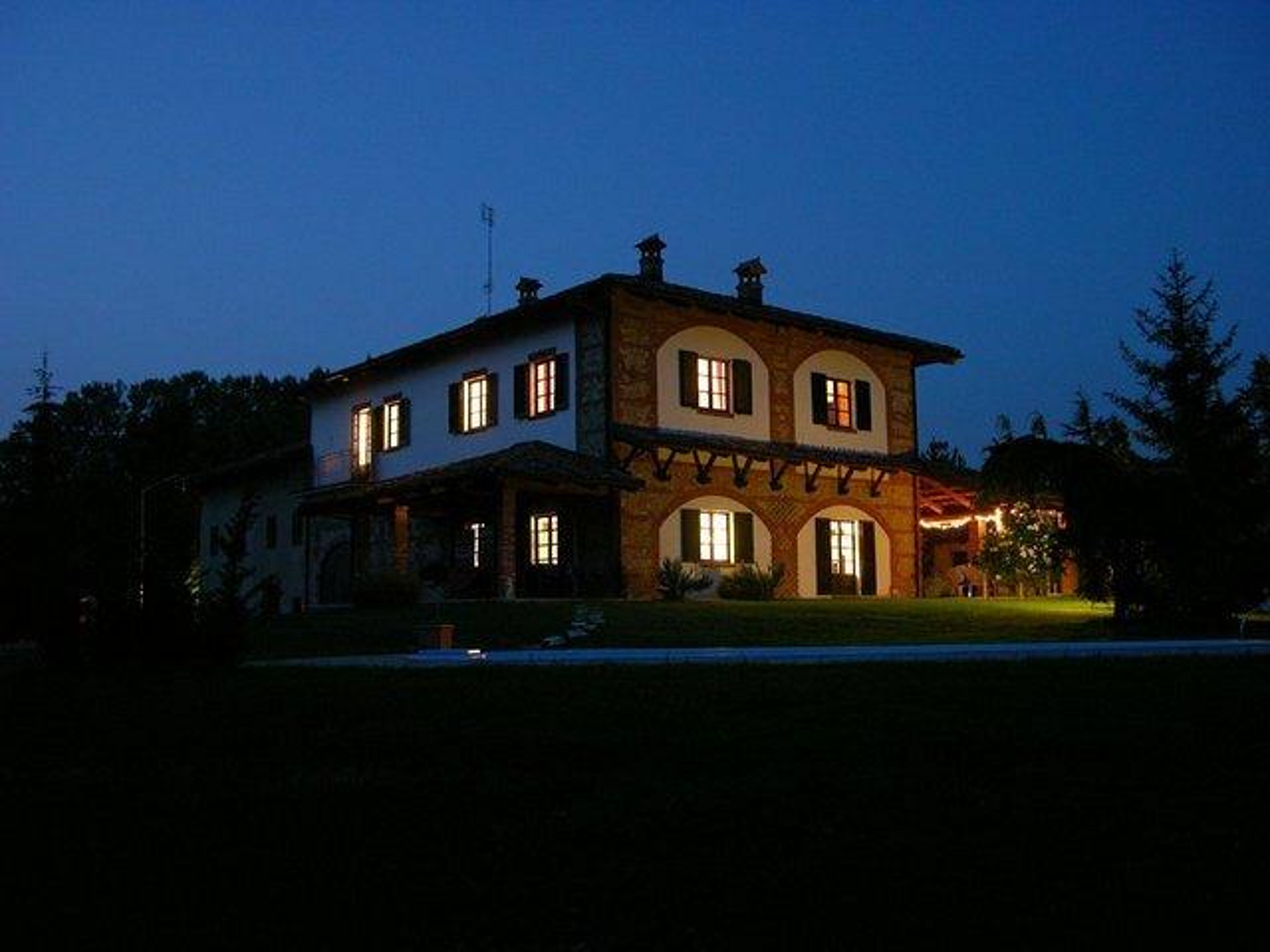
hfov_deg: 52.6
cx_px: 635
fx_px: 1284
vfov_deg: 40.7
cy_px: 476
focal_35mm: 35
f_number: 2.8
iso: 200
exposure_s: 4
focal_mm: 8.9
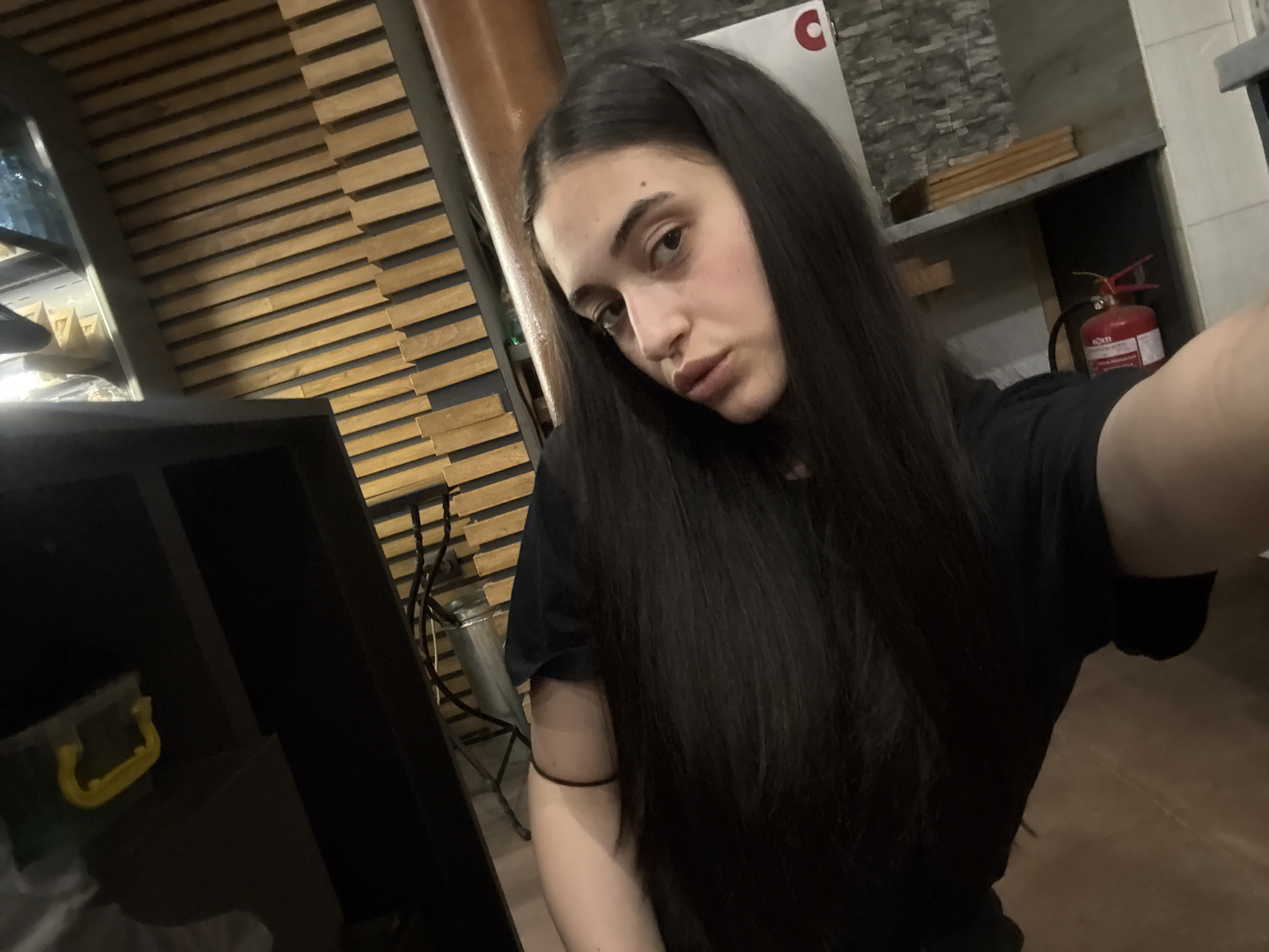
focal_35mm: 23
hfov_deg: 73.9
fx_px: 843
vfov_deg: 58.9
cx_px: 634
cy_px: 476
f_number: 1.9
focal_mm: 2.69
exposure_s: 1/25
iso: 500
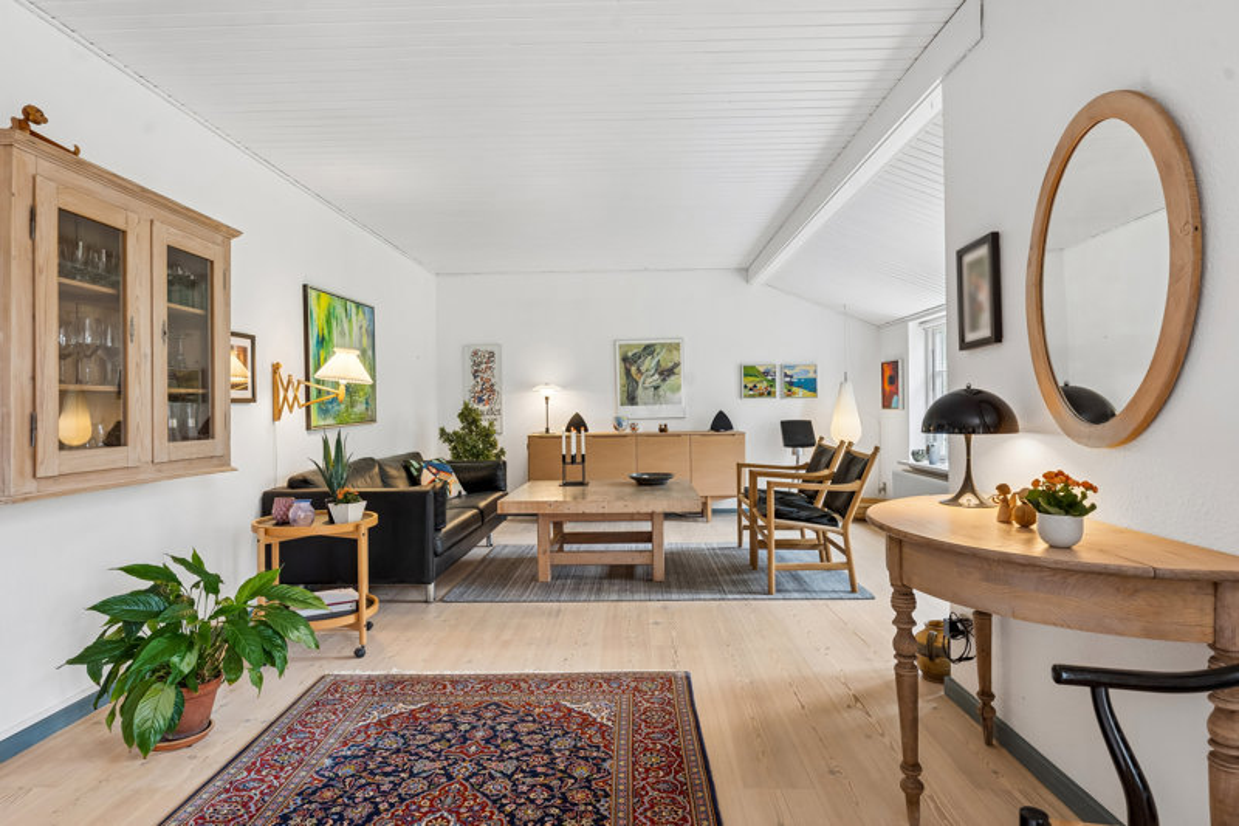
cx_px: 620
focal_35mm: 20
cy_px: 413
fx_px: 705
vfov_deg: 60.7
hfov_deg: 82.6
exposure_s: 1/3.33
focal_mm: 20.5
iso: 200
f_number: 8
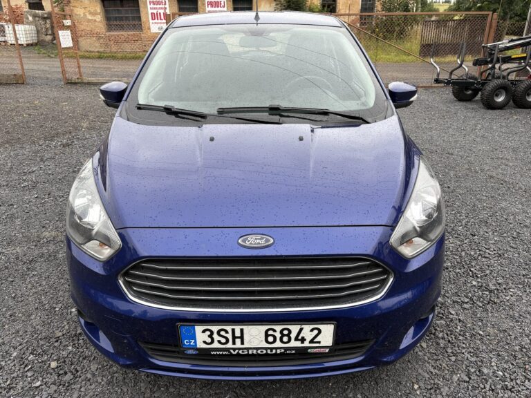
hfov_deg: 67.3
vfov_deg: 53.1
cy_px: 199
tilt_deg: -23.2
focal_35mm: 26
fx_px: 399
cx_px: 266
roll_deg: +1.0
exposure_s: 1/601
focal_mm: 5.96
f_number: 1.6
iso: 50
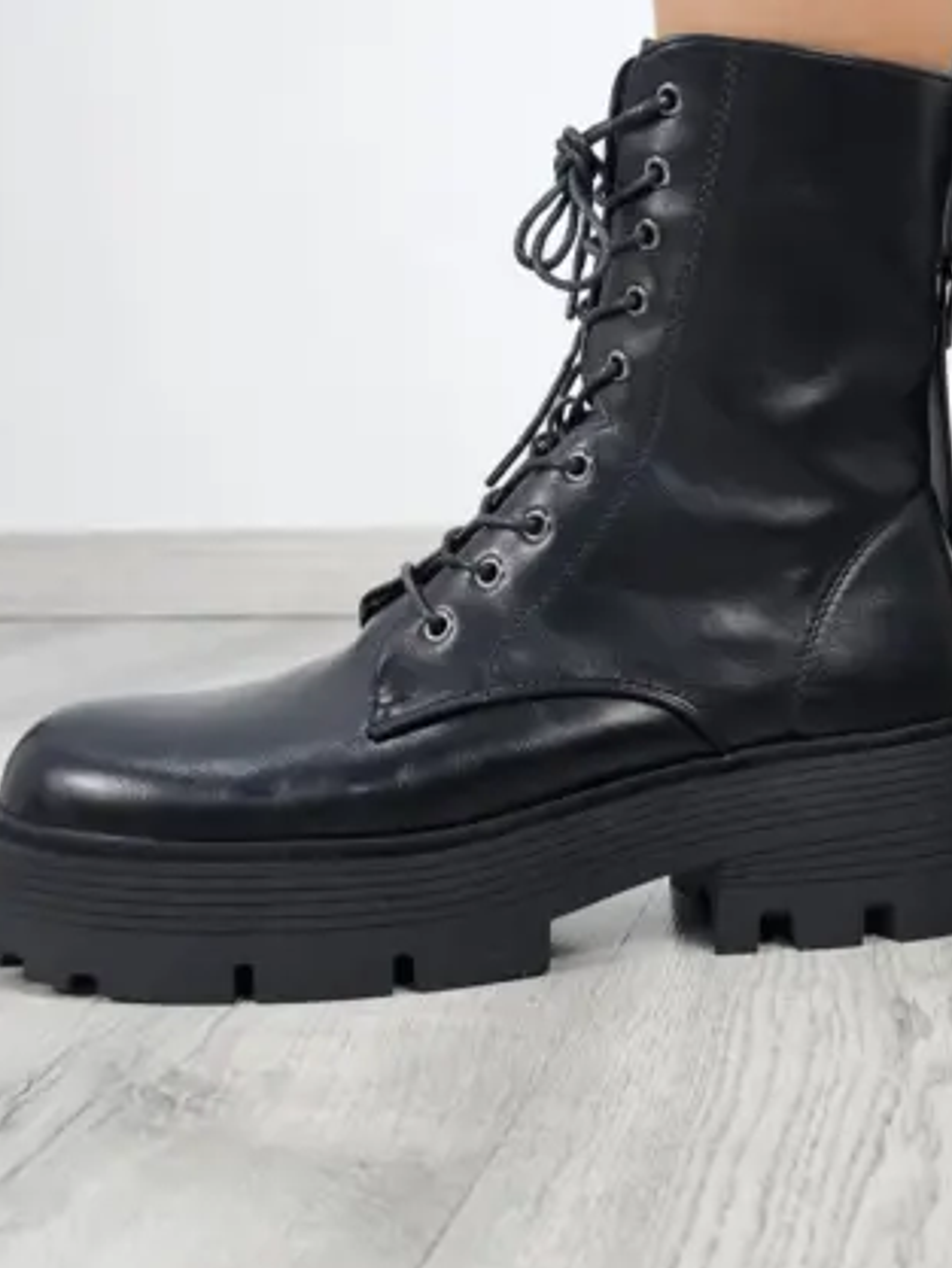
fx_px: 1723
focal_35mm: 47
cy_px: 369
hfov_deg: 29.4
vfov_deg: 39.7
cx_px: 891
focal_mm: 6.3
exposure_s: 1/100
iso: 125
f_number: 1.7
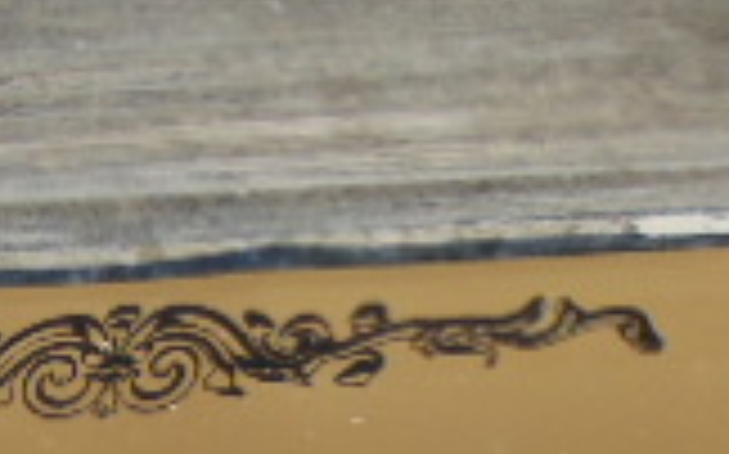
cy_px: 998
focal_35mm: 453
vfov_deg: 2.9
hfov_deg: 4.6
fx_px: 8994
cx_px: -45
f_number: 3.9
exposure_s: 1/800
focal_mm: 19.4
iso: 80
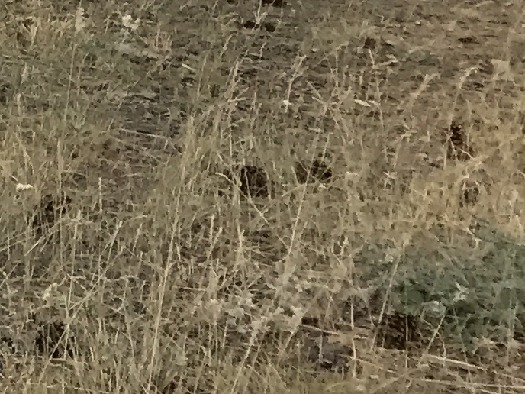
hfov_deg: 9.6
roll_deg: -0.7
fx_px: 2487
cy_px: -589
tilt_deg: -0.3
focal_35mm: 164
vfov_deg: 8.2
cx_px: -1010
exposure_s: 1/2227
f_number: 1.8
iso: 20
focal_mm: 3.99
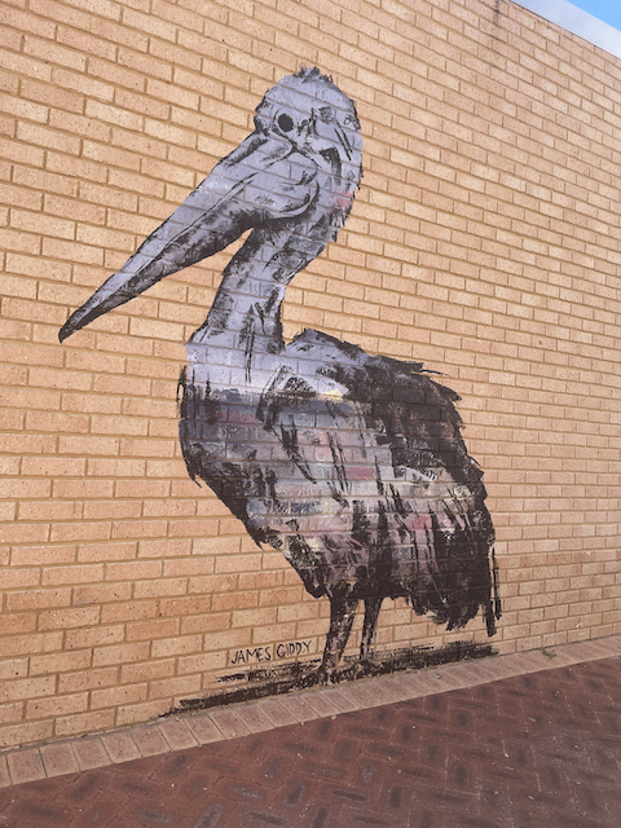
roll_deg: -2.5
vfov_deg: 67.3
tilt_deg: +4.5
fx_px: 622
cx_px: 310
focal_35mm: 26
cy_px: 414
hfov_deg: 53.1
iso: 32
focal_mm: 4.2
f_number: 1.6
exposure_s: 1/818
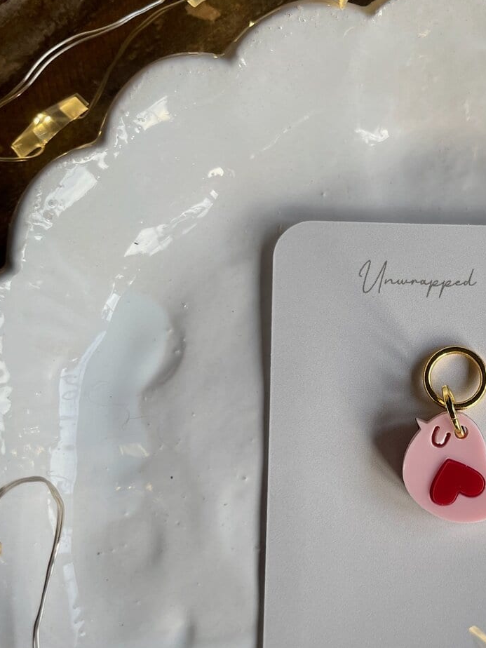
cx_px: 405
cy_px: 408
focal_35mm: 45
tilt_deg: -88.6
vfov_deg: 41.7
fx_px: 842
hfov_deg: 31.2
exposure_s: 1/121
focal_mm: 4.2
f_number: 1.6
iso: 40
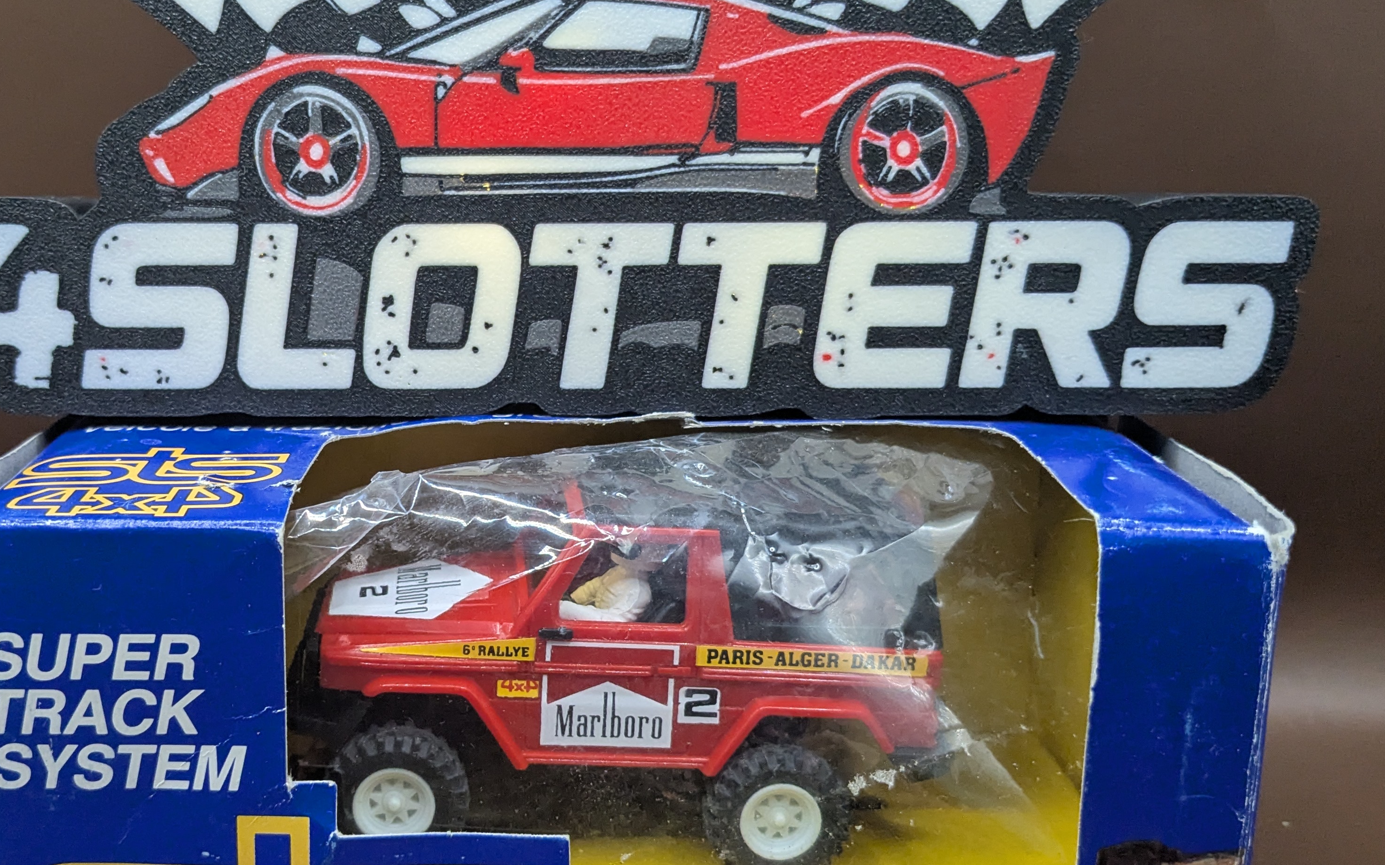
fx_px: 1472
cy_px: 400
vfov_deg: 32.7
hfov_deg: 49.9
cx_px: 525
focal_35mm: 39
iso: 665
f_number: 1.73
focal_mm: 4.38
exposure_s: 1/99.9
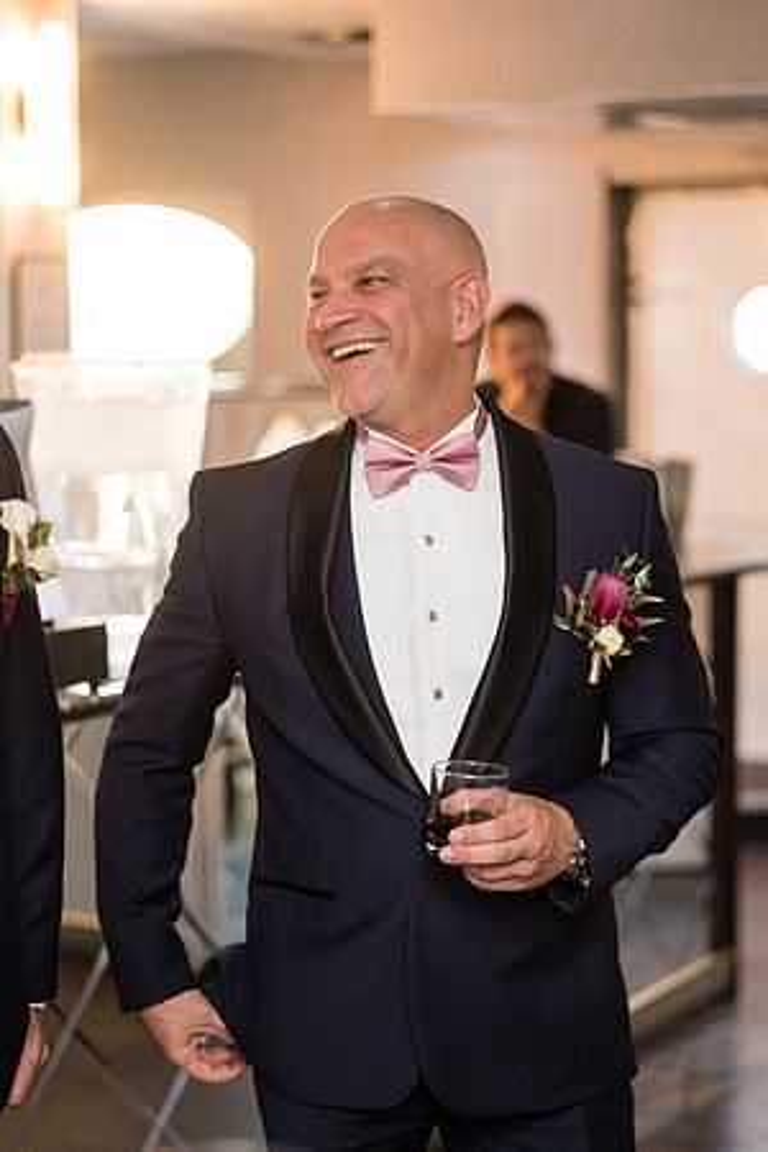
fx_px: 2400
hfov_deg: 18.2
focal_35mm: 75
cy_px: 576
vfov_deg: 27.0
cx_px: 433
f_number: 1.4
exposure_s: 1/125
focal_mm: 50
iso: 1250
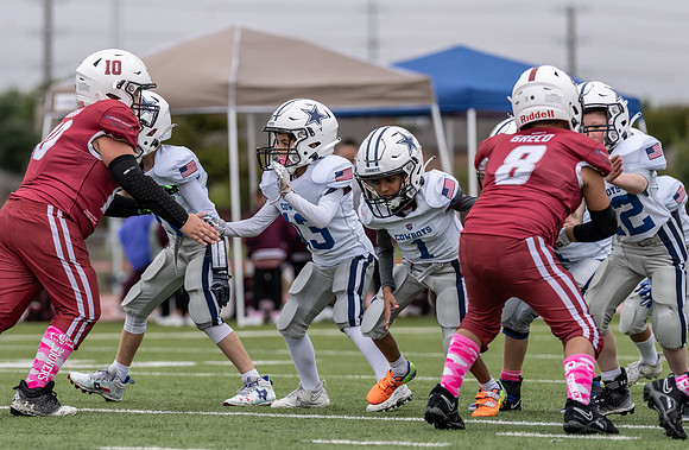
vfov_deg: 4.7
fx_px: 5445
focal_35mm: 286
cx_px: 267
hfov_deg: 7.2
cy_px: 220
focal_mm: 200
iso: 250
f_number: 3.5
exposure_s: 1/1250
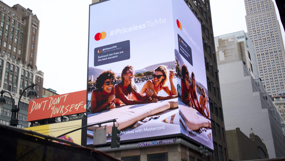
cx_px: 134
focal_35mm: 49
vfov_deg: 24.3
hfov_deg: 42.1
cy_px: 52
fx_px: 370
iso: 320
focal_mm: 23
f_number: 1.2
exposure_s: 1/8000
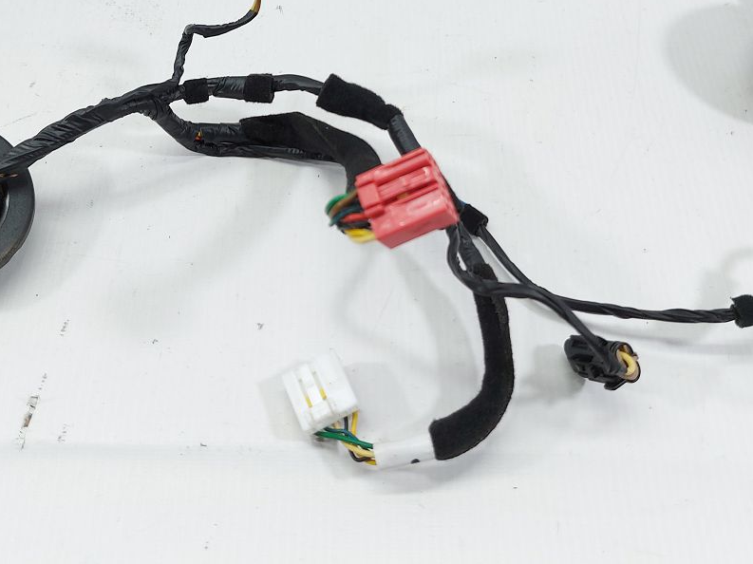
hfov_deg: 44.7
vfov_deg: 33.0
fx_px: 913
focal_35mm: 42
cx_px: 335
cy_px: 87
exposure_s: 1/50
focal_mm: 5.23
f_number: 1.8
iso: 50
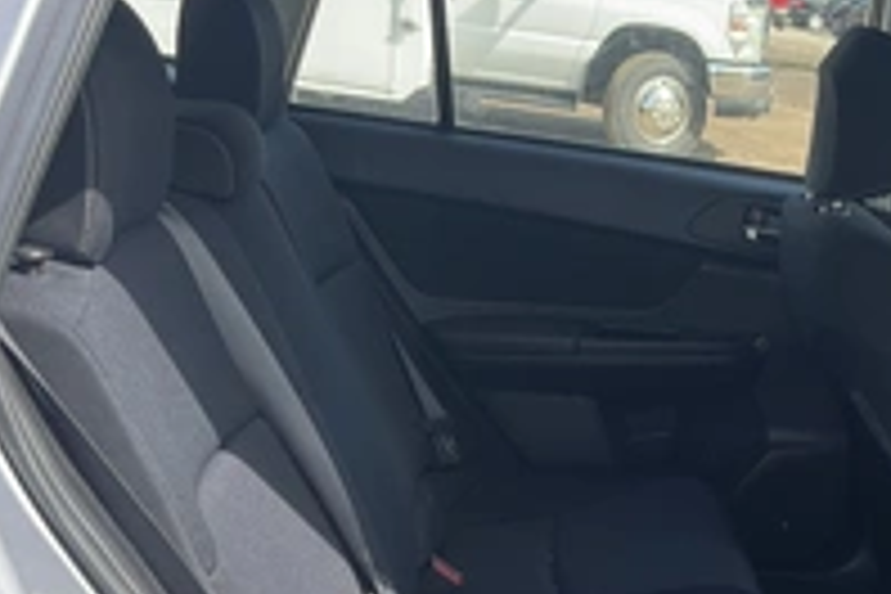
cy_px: 540
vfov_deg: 21.7
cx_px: 698
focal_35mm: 61
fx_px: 1510
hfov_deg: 32.1
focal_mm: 3
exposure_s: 1/403
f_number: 1.8
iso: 25
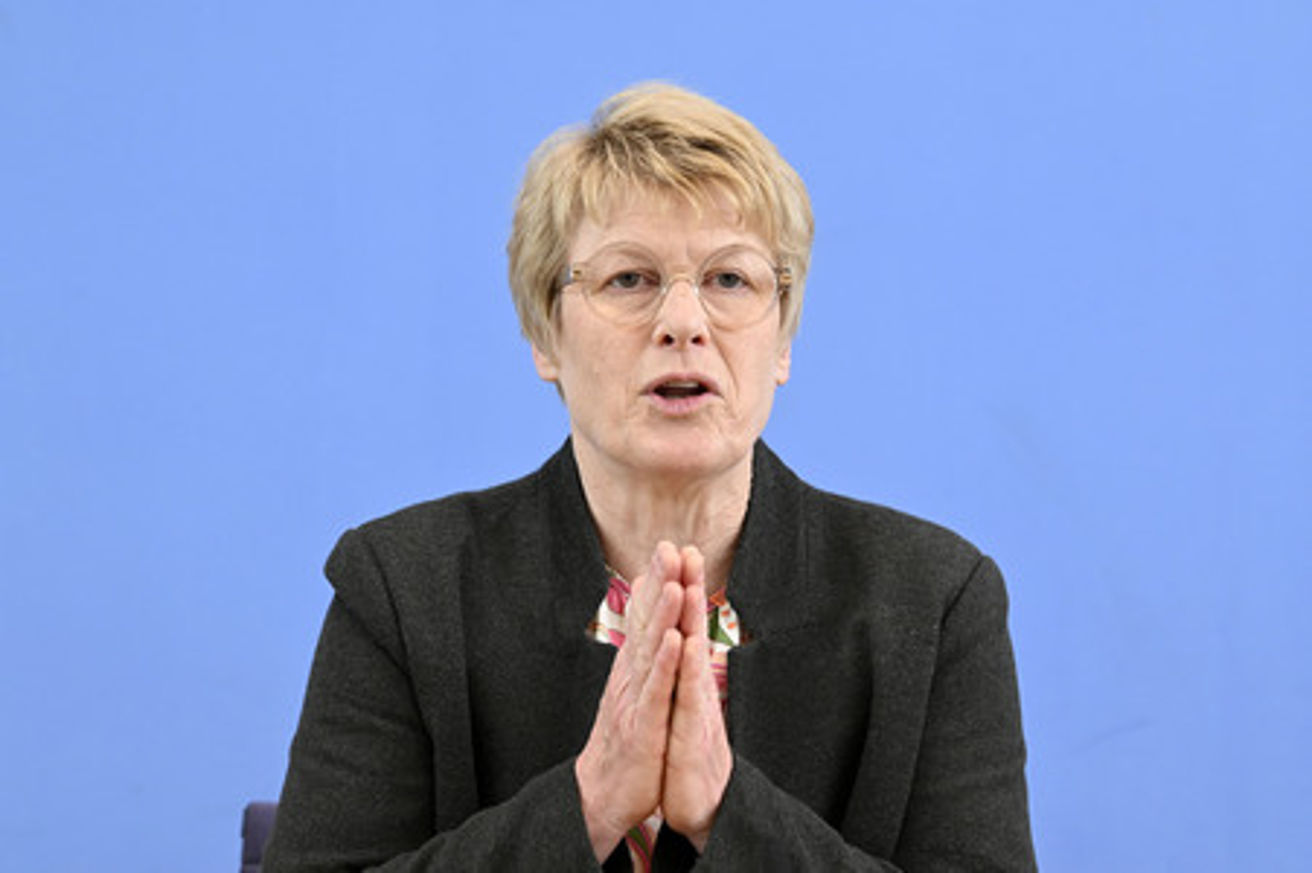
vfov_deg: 14.4
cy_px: 436
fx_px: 3460
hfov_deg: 21.5
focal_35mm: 95
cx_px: 656
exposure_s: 1/500
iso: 2500
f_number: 6.3
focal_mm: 95
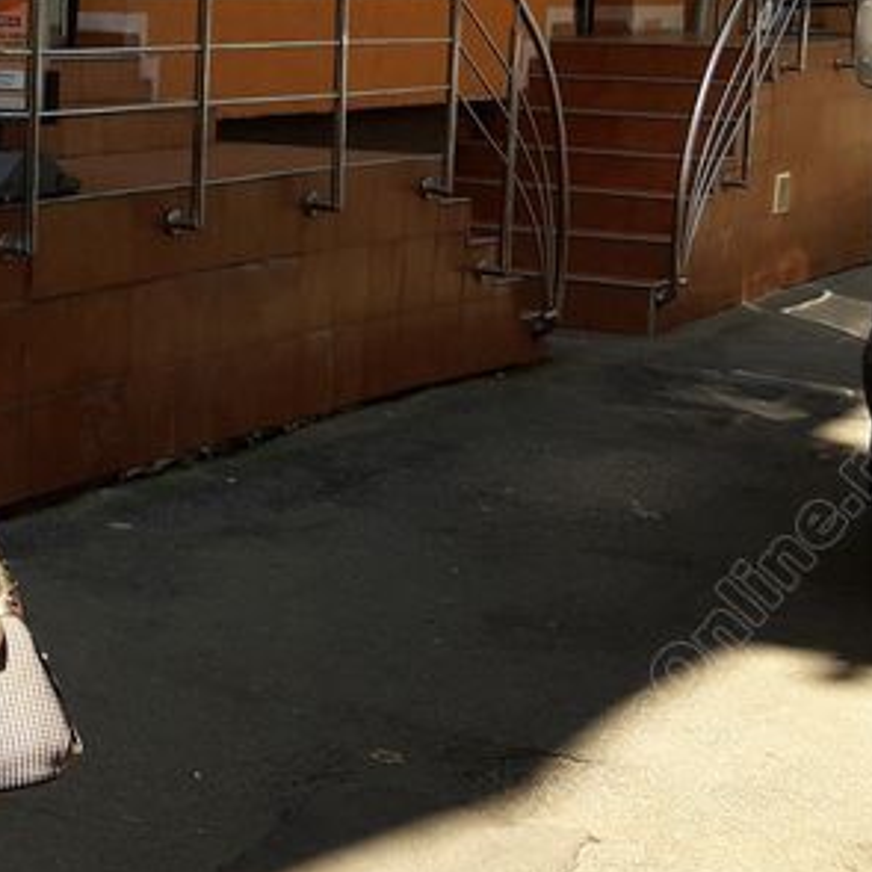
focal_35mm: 86
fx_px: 2451
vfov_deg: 20.0
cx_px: -109
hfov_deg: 19.3
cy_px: 177
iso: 40
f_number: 1.9
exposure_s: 1/428
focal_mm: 3.7
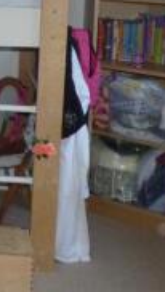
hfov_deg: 12.0
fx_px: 728
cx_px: -127
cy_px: 54
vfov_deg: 22.3
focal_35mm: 94
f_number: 2.8
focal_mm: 4.8
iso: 160
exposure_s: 1/30
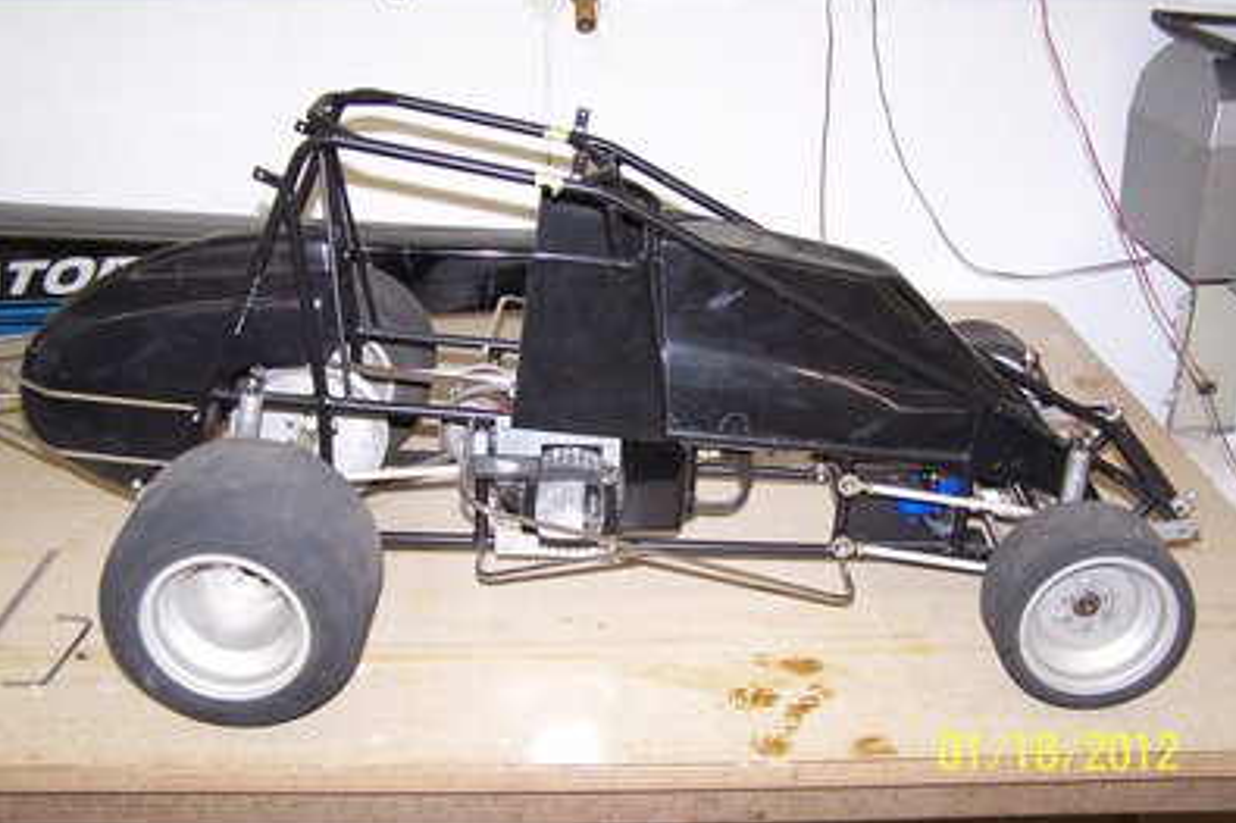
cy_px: 407
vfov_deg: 33.4
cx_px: 623
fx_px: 1373
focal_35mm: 40
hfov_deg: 48.5
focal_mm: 6.3
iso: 140
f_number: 2.8
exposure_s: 1/60
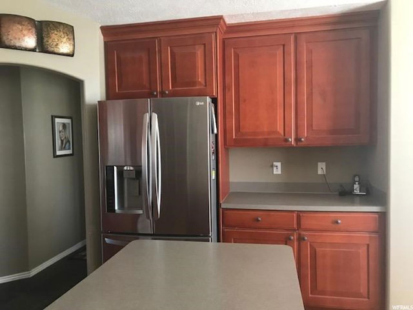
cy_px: 155
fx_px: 334
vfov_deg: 49.7
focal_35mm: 28
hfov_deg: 63.4
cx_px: 206
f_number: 1.8
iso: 64
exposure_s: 1/15
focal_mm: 3.99
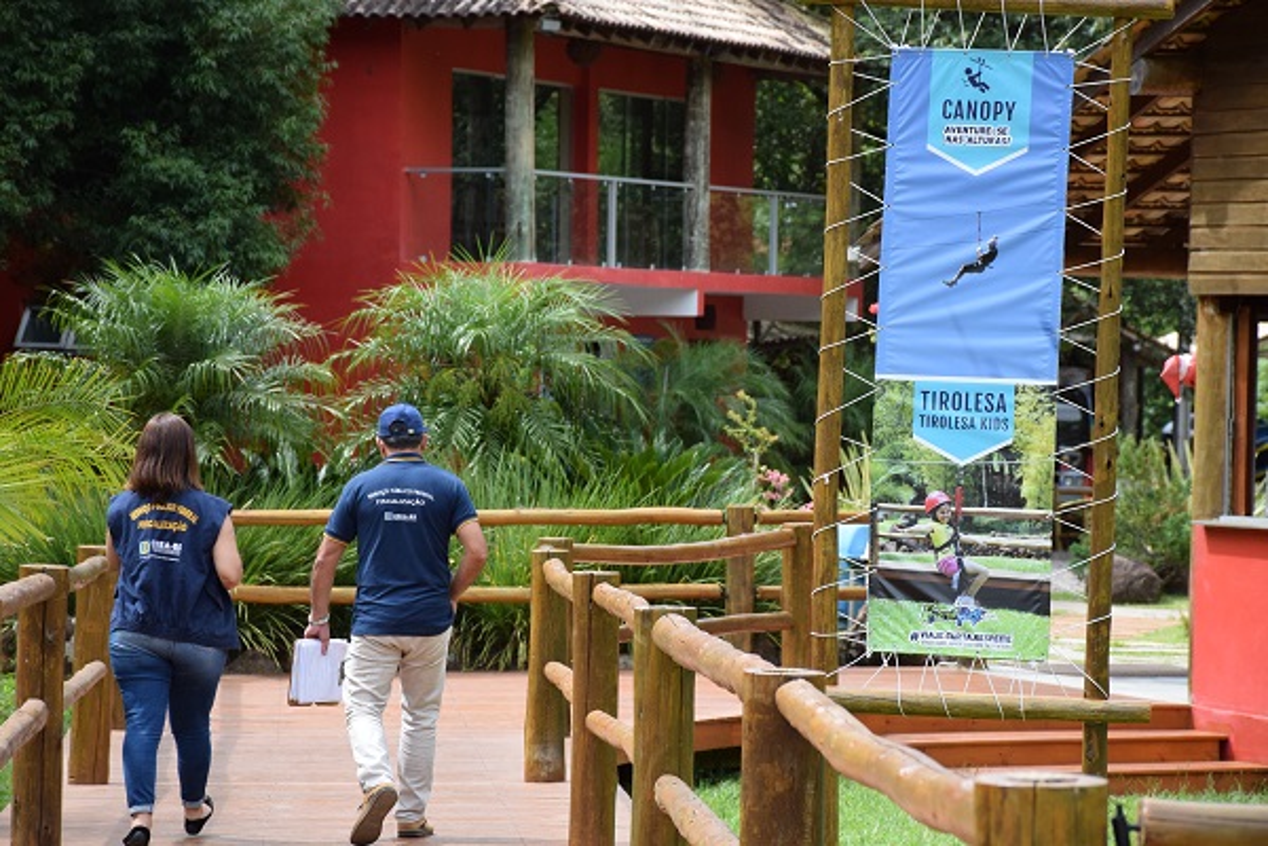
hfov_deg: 13.7
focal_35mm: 150
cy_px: 423
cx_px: 634
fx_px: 5283
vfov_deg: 9.1
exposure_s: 1/1000
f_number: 8
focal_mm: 100
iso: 800
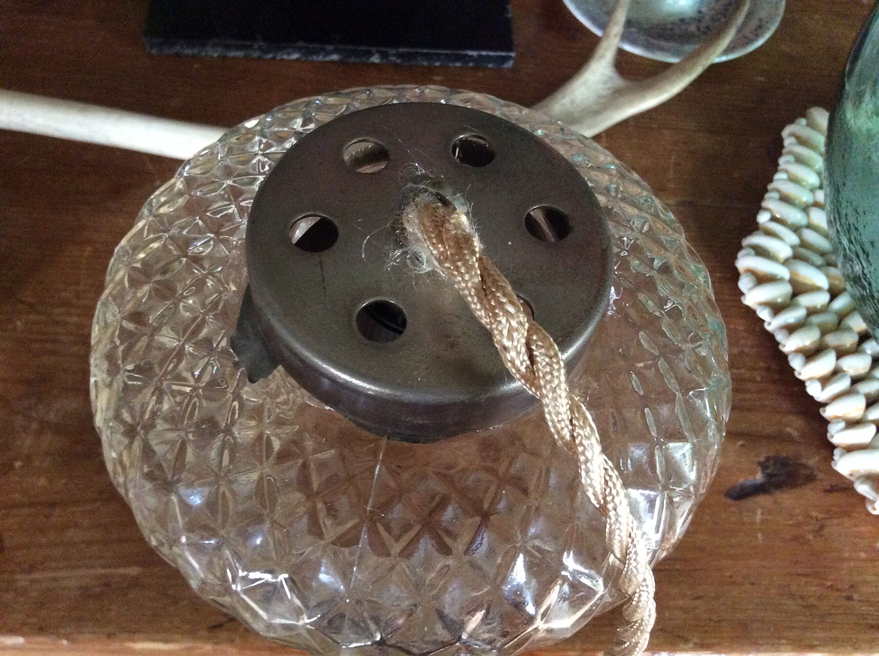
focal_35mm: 32
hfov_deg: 56.9
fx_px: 811
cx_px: 440
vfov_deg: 44.1
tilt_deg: -63.4
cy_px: 328
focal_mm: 3.3
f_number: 2.4
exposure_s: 1/17
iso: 400
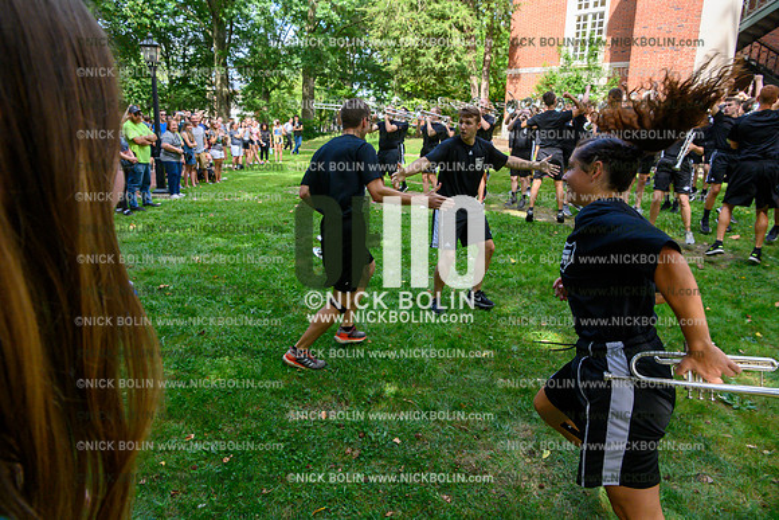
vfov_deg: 53.2
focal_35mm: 24
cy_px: 260
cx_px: 390
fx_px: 519
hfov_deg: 73.7
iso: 2500
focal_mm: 24
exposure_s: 1/500
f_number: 11
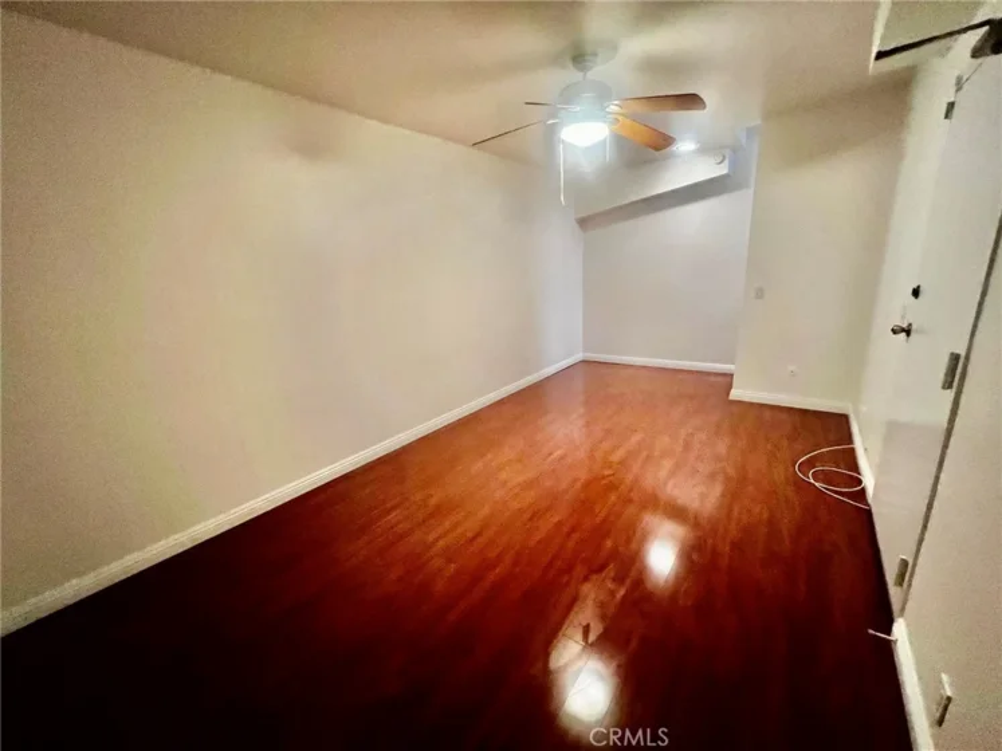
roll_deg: +3.7
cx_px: 501
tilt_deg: -15.9
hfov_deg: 106.2
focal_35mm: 13
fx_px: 376
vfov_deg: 89.9
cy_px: 376
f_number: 1.8
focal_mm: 1.57
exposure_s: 1/60
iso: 1000
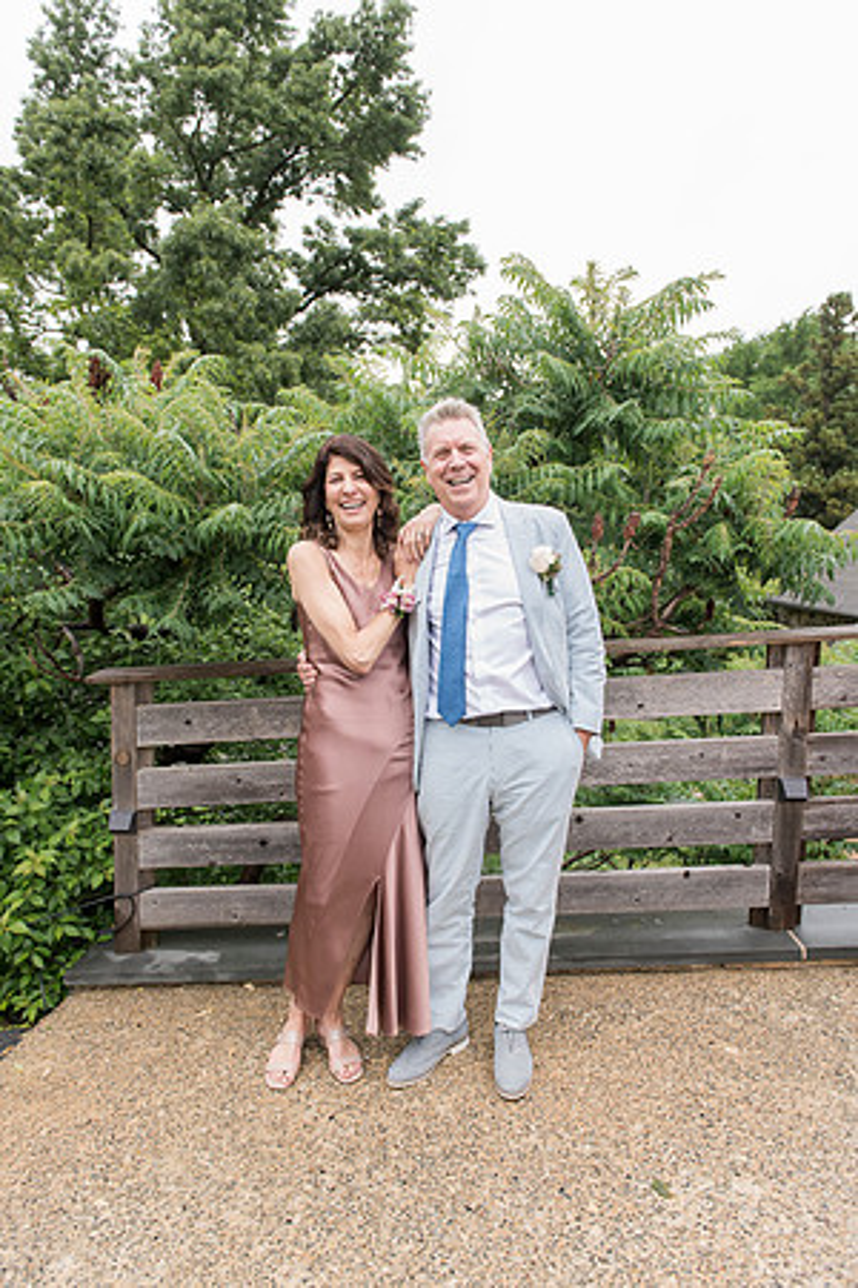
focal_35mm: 24
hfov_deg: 53.1
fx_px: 858
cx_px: 429
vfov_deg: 73.7
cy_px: 644
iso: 640
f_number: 4.5
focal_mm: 24
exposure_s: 1/500
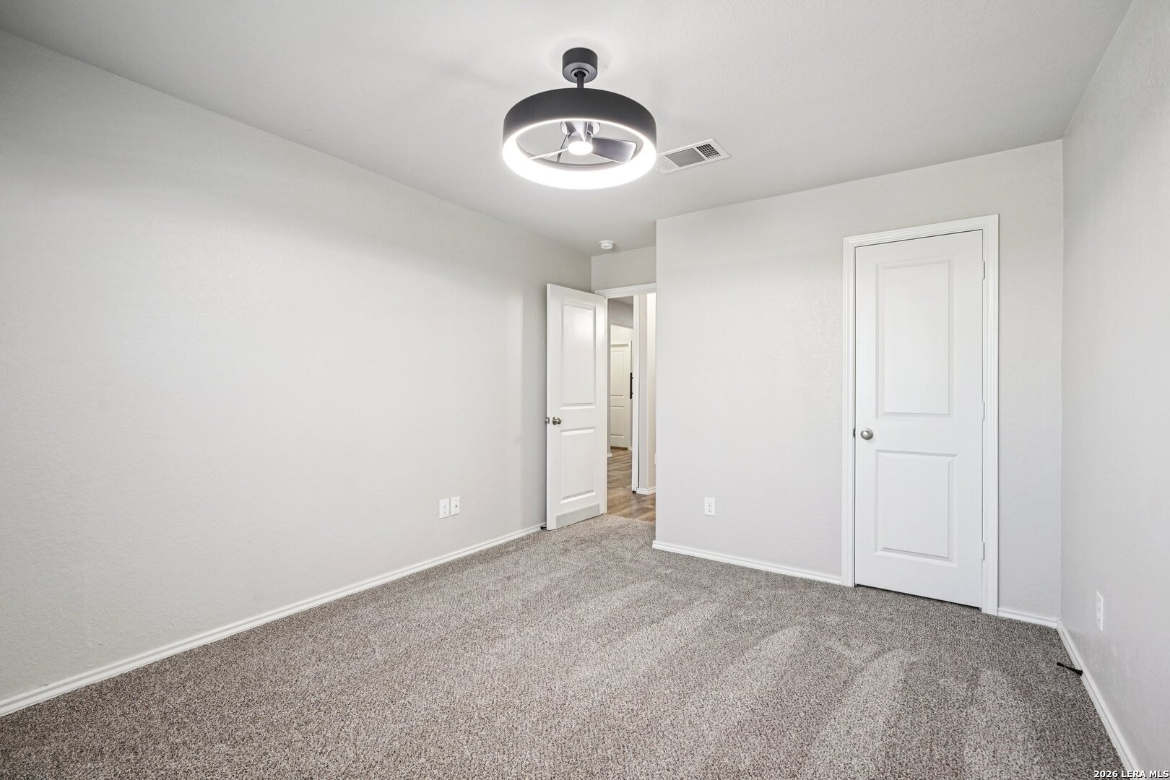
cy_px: 390
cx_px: 585
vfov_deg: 72.1
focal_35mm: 16
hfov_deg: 95.0
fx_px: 536
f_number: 8
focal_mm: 16.5
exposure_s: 1/20
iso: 400
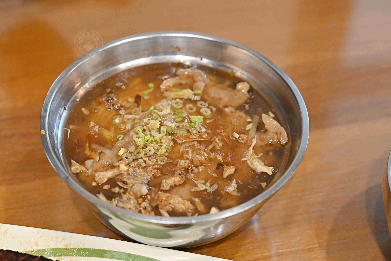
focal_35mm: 75
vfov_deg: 18.2
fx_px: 815
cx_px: 196
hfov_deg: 27.0
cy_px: 130
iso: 2000
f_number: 3.2
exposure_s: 1/200
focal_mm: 50
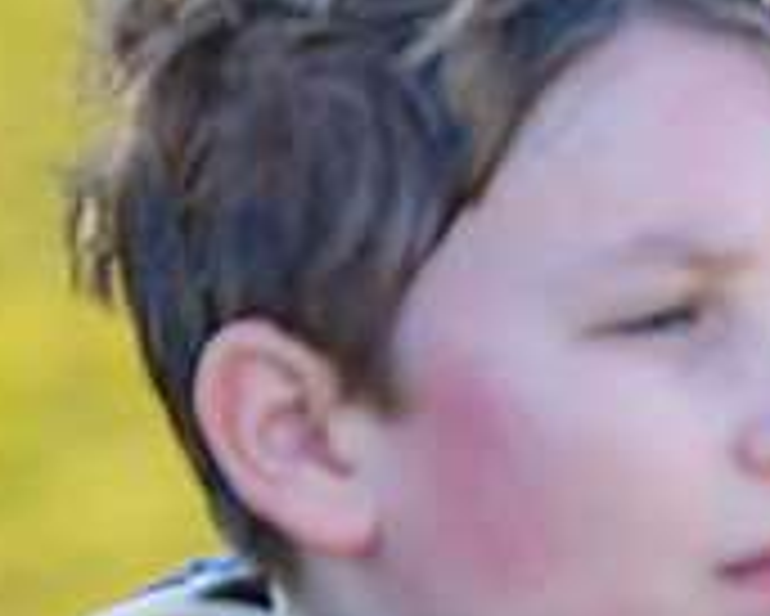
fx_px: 10694
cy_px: 255
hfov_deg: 4.1
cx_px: 1351
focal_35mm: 469
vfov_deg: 3.3
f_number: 2.8
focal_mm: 126
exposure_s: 1/1600
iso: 200
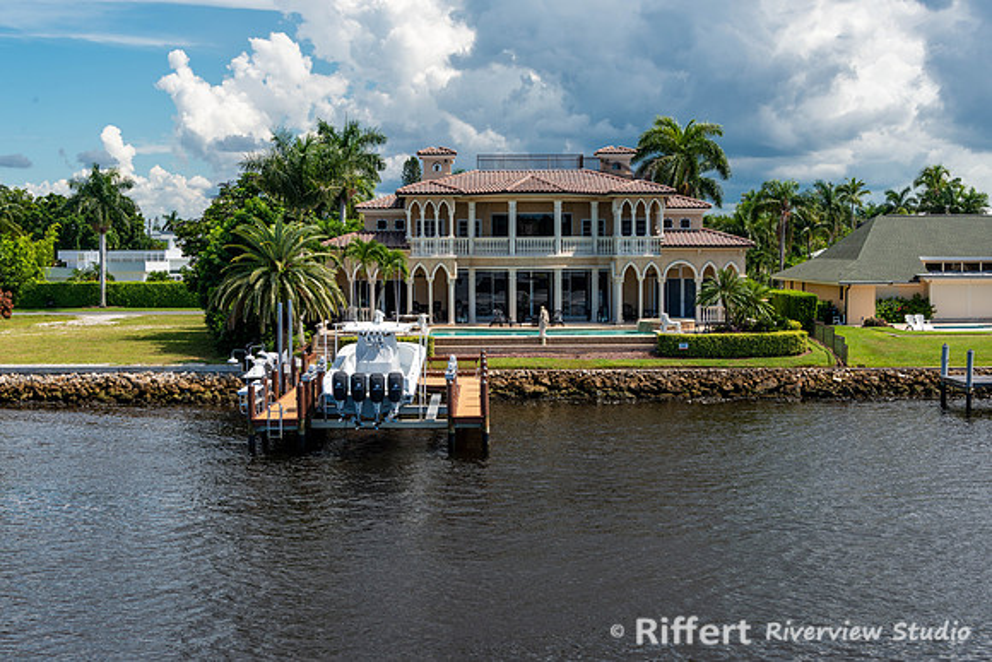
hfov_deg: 37.8
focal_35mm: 53
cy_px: 331
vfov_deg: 25.7
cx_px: 496
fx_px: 1449
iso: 100
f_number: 11
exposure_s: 1/125
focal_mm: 50
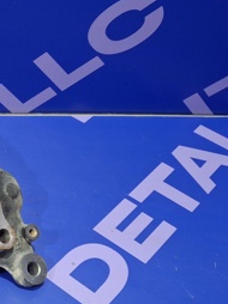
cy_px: 199
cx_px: -106
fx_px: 554
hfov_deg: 20.3
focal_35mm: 63
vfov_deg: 30.6
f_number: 1.8
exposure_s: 1/40
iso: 250
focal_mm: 4.69
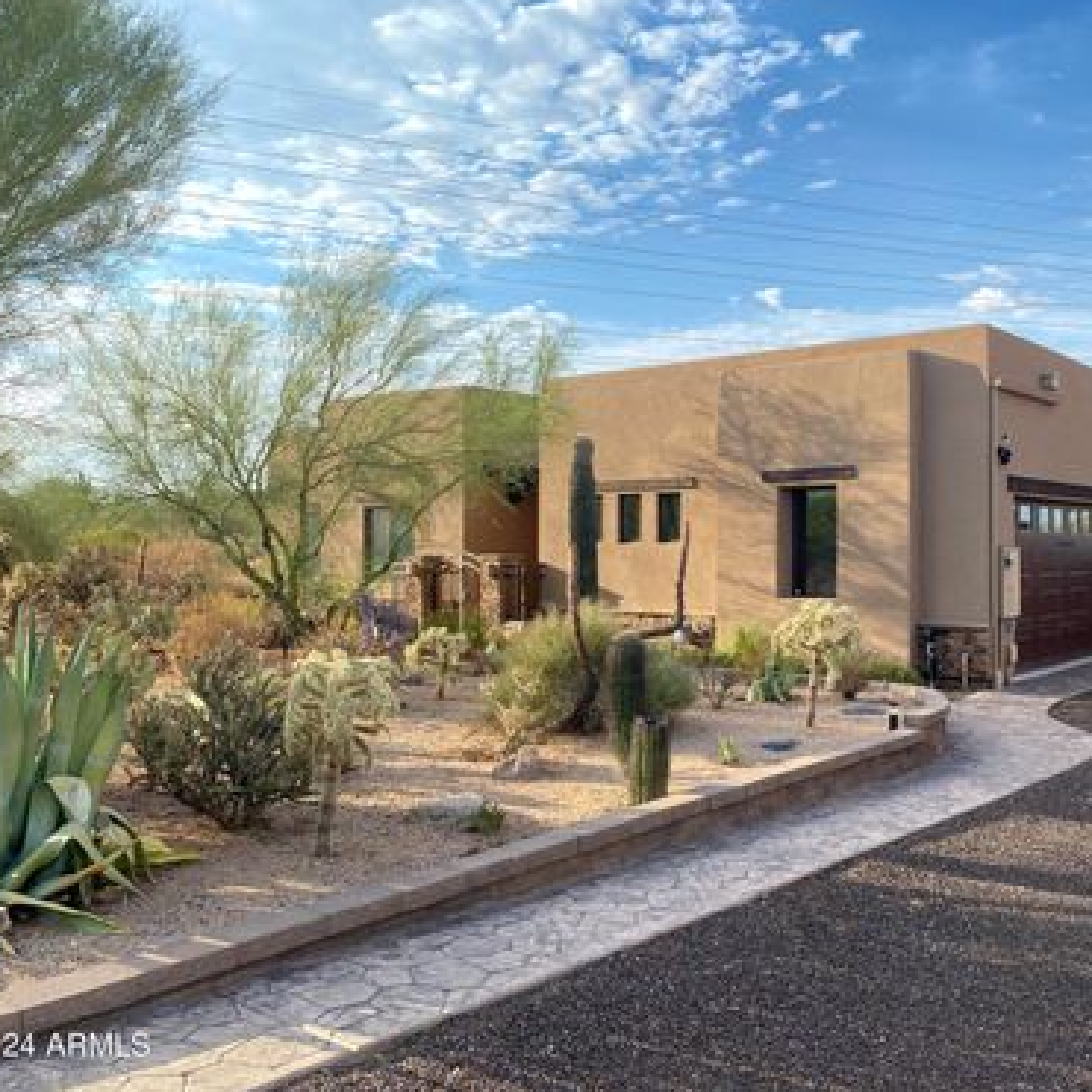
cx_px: 701
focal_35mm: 31
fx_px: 1106
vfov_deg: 52.5
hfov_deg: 51.8
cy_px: 543
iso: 32
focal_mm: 4.25
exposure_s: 1/375
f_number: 1.8
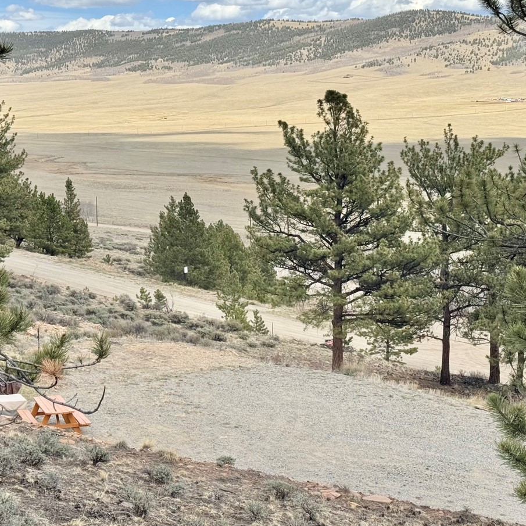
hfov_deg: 23.0
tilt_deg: -6.5
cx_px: 223
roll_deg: -0.3
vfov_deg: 23.0
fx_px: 1289
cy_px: 232
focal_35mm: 75
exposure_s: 1/3425
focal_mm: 6.76
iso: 64
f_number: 1.78
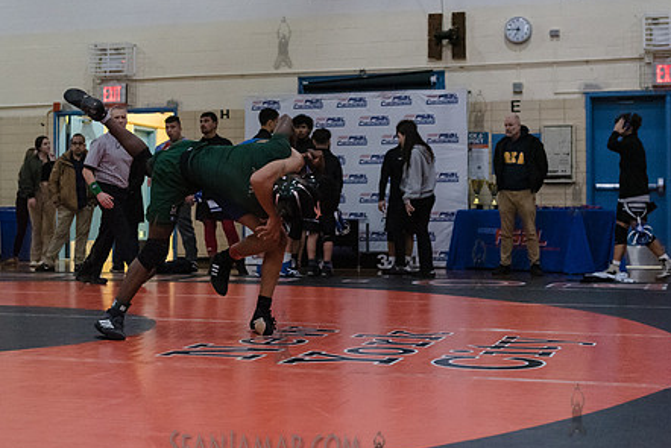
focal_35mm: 63
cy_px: 189
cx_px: 282
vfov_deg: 21.6
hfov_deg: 31.8
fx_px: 1175
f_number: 3.2
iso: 8000
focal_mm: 48
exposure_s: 1/400
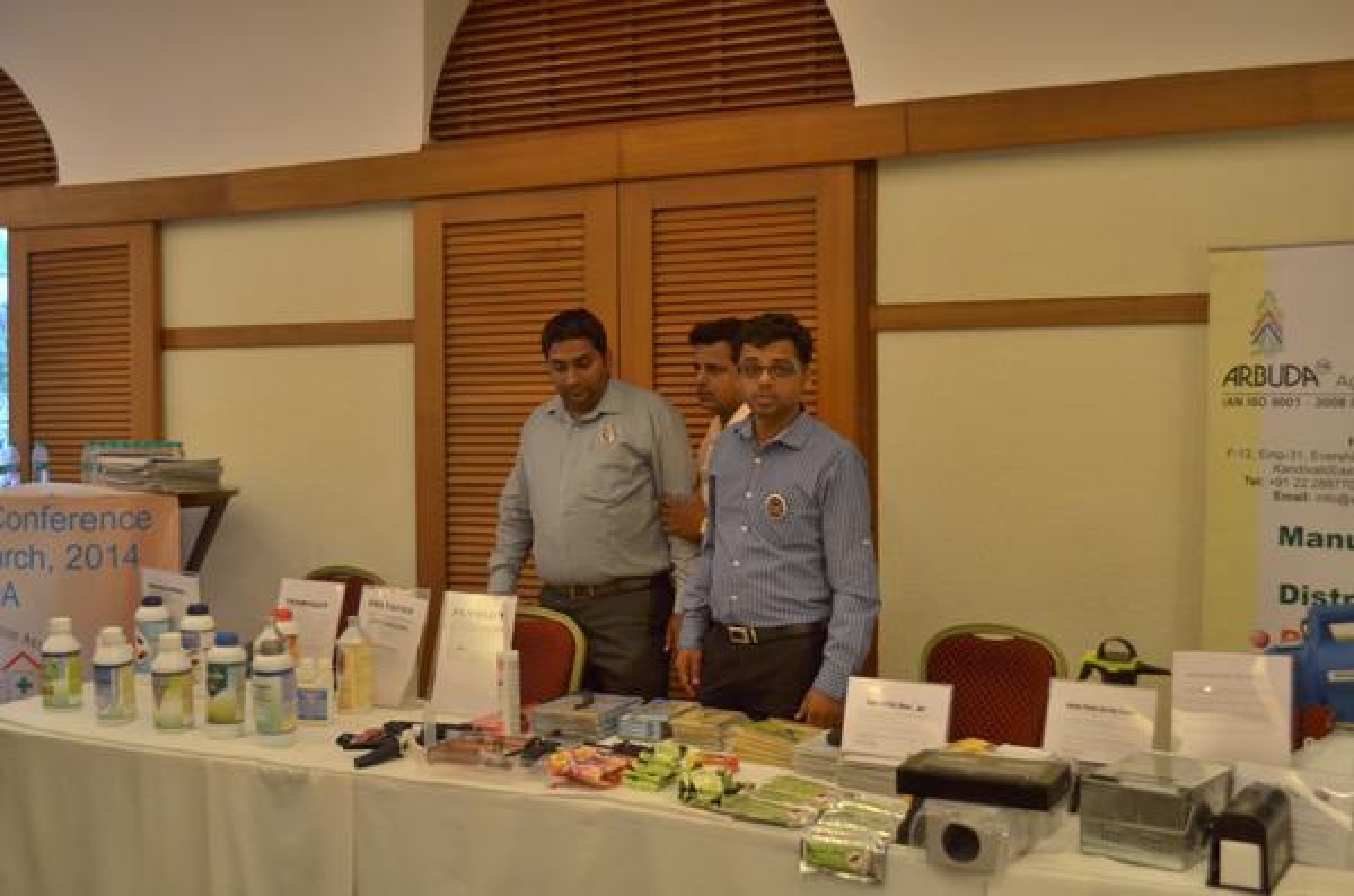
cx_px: 677
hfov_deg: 49.7
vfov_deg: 34.0
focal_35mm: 39
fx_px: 1463
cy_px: 448
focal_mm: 26
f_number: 4.2
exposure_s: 1/125
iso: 800
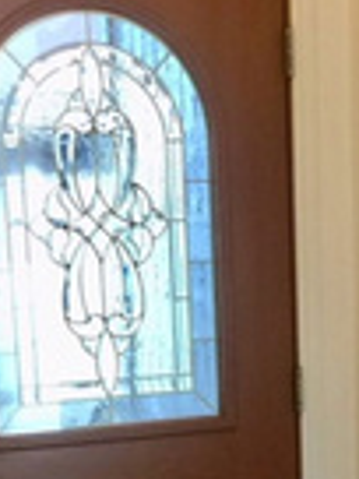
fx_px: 1410
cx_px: 292
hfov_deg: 14.4
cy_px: 560
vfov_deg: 18.4
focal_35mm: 102
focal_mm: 4.15
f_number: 2.2
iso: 50
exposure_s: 1/15
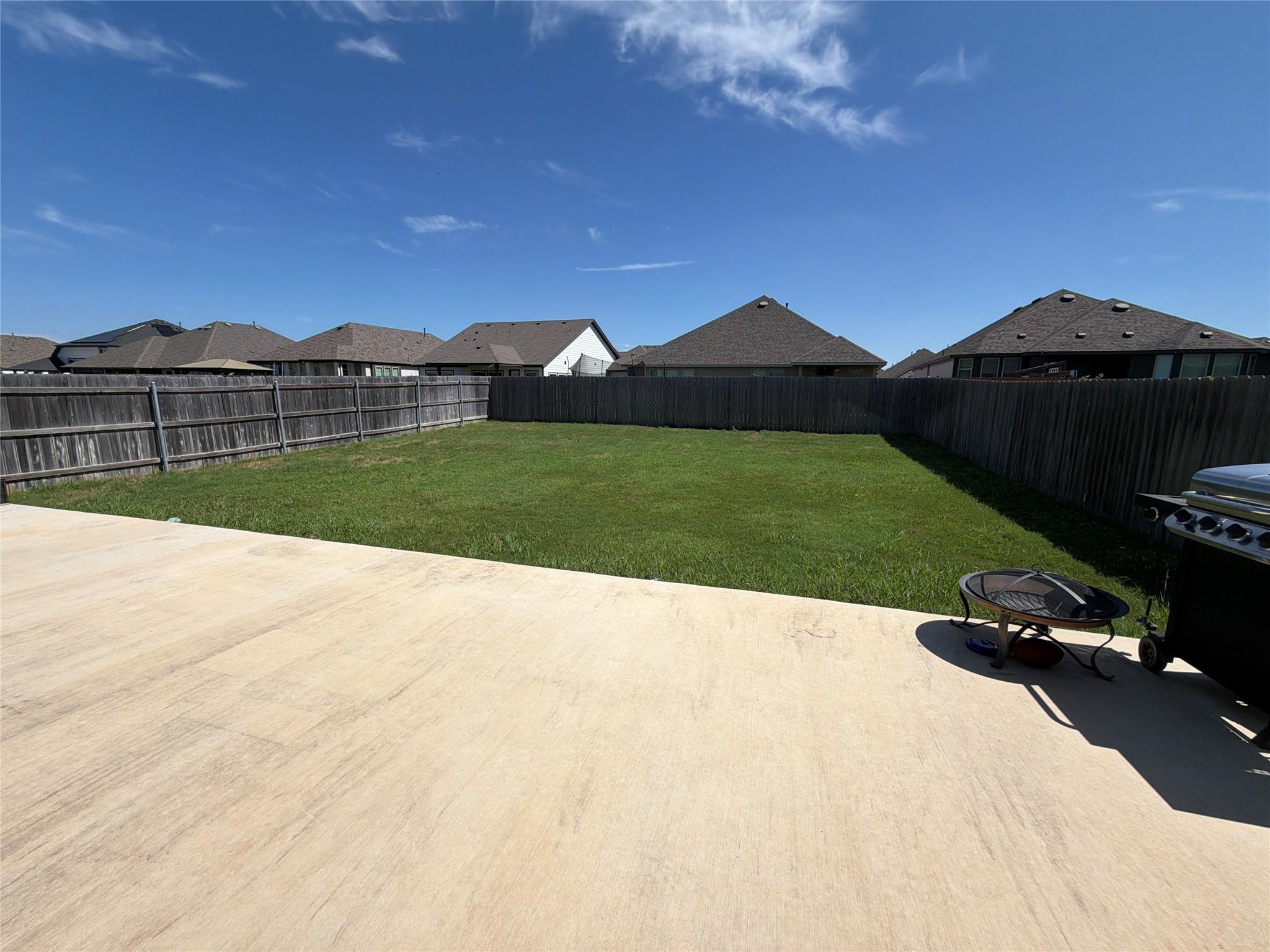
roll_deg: -0.7
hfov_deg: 102.1
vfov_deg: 85.7
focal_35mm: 14
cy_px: 476
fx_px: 514
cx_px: 635
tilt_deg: -9.3
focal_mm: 2.22
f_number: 2.2
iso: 20
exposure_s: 1/1656
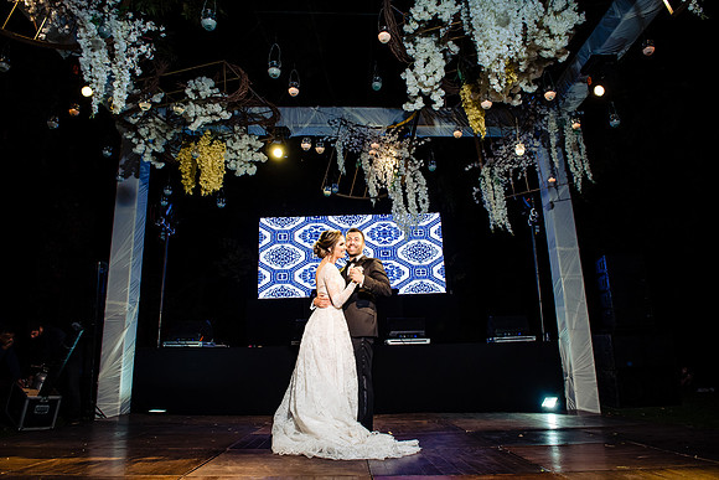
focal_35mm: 24
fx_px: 479
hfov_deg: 73.7
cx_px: 360
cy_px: 240
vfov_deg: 53.2
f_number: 8
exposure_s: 1/160
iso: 1600
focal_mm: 24
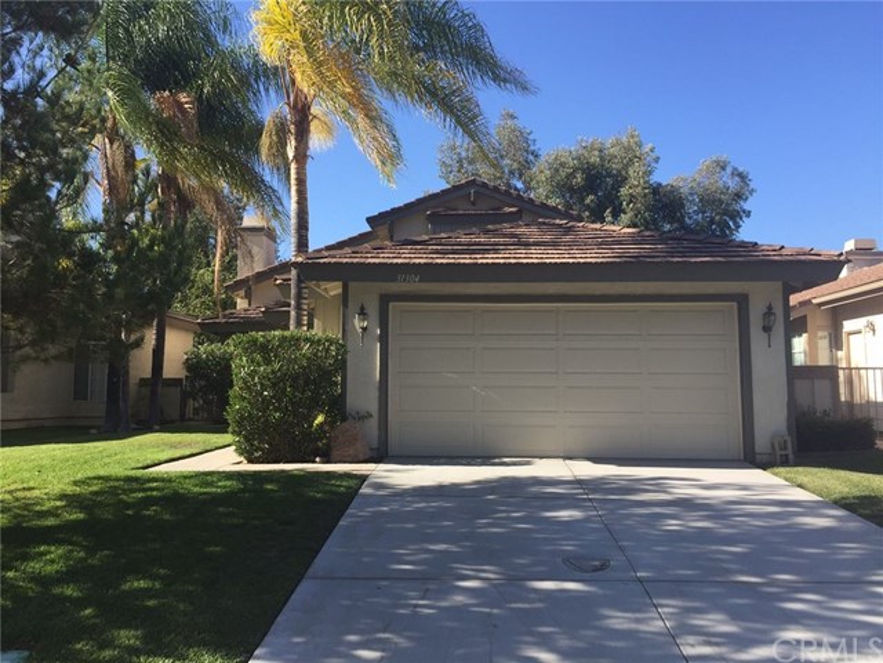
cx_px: 442
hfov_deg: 61.7
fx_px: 740
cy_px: 332
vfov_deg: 48.2
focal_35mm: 29
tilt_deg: +5.1
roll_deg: -2.5
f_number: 2.2
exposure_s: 1/1041
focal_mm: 4.15
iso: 32
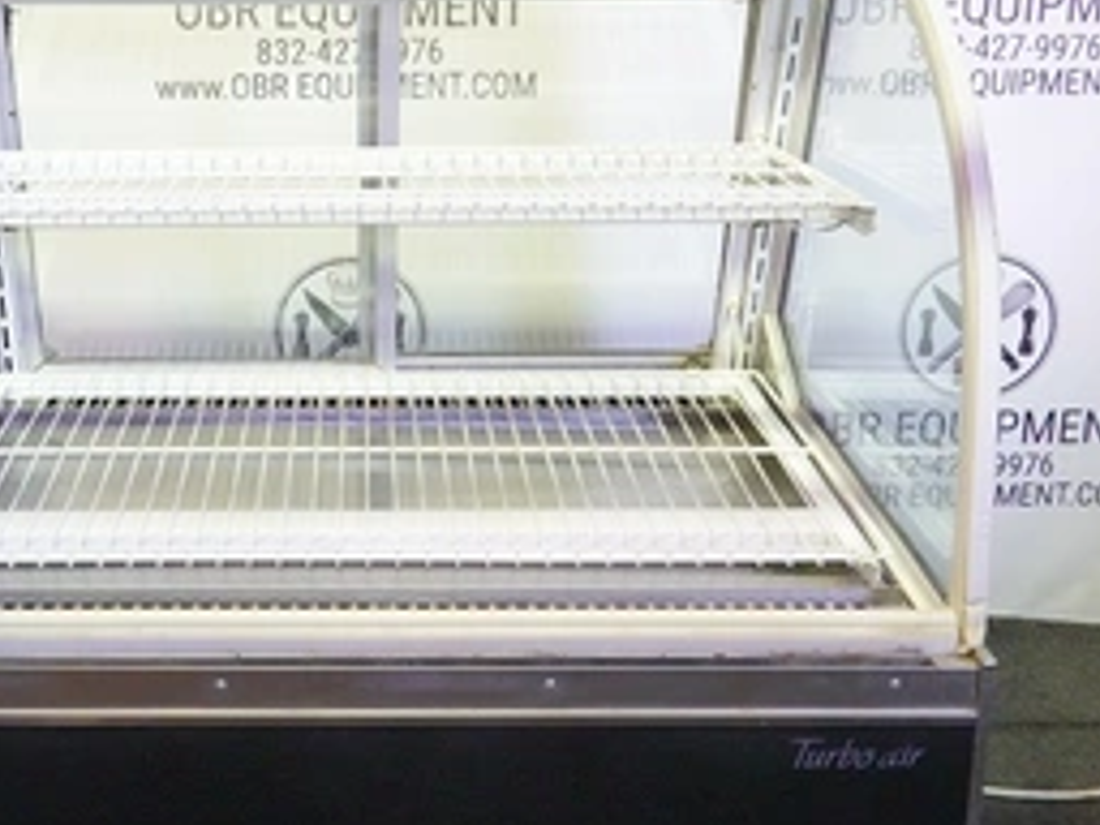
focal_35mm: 51
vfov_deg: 28.5
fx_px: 1621
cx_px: 331
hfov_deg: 36.9
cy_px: 309
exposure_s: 1/15
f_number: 11
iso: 3200
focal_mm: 12.51
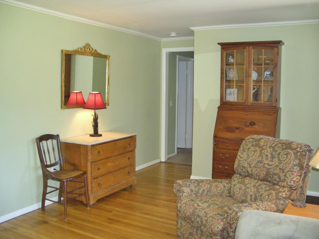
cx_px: 160
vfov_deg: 40.7
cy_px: 120
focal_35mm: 35
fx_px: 323
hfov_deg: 52.6
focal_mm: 5.8
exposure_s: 1/60
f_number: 2.6
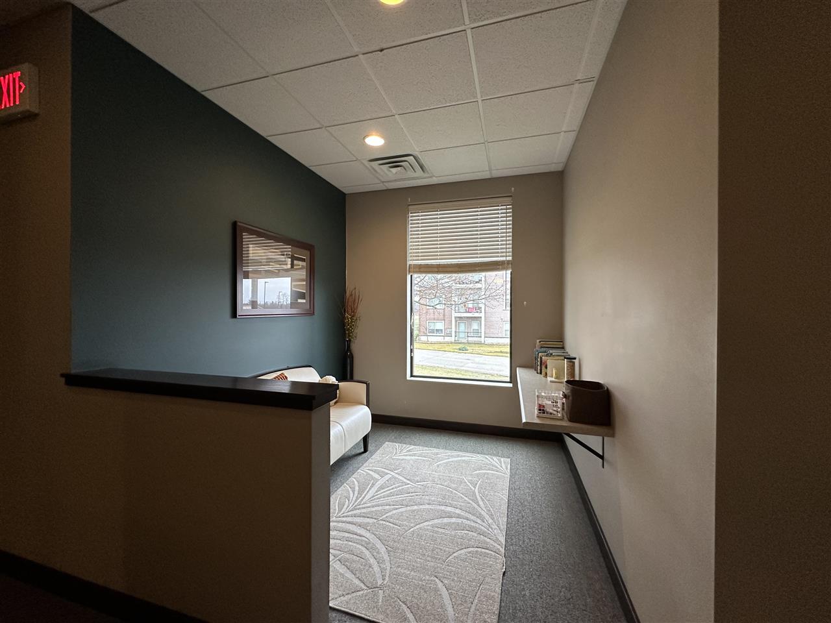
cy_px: 312
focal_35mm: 14
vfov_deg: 85.7
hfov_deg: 102.1
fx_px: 336
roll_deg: -0.5
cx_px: 416
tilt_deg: +0.1
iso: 250
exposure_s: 1/60
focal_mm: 2.22
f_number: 2.2
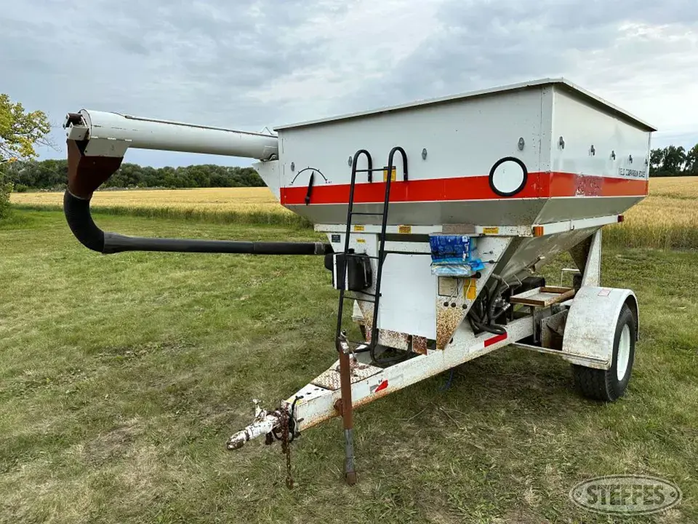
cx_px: 349
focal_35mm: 24
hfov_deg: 71.6
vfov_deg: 56.8
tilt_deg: -8.7
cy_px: 262
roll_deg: +1.5
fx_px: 484
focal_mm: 6.86
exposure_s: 1/1541
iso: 80
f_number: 1.78
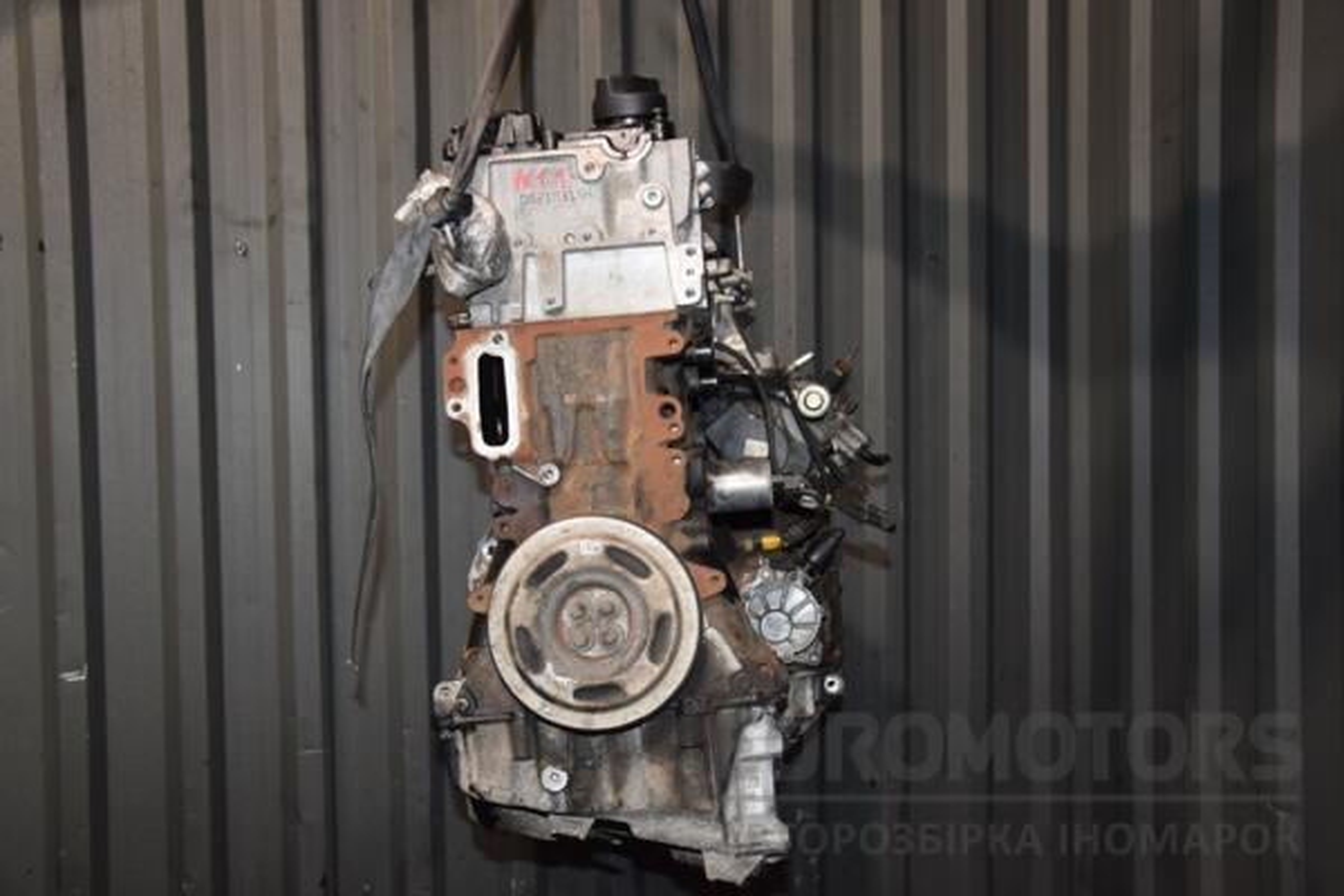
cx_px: 672
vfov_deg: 34.2
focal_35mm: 39
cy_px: 448
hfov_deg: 49.6
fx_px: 1456
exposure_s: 1/60
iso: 800
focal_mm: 26
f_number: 5
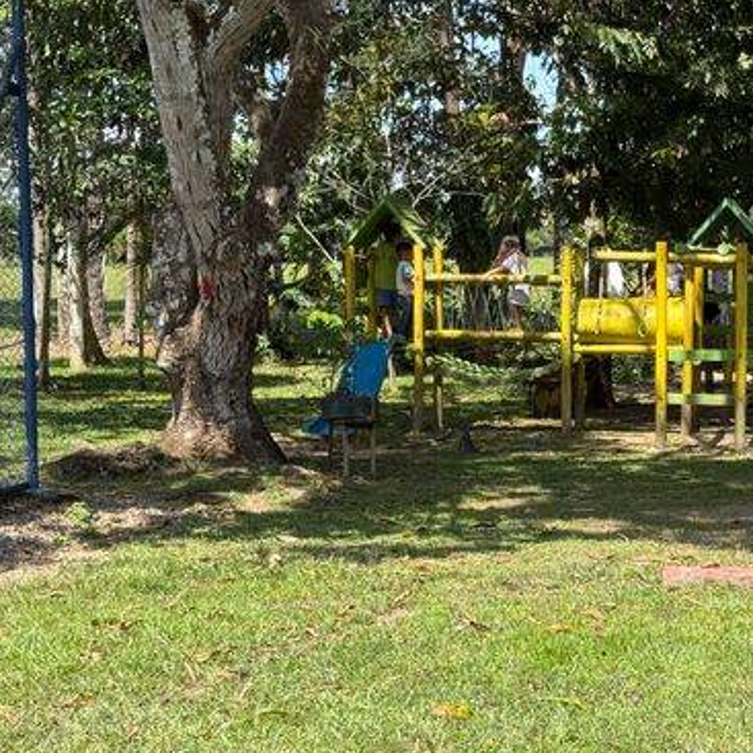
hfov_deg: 22.2
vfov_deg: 22.5
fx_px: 1895
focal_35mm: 77
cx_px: 582
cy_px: 341
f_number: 1.78
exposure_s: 1/1456
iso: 64
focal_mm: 6.76
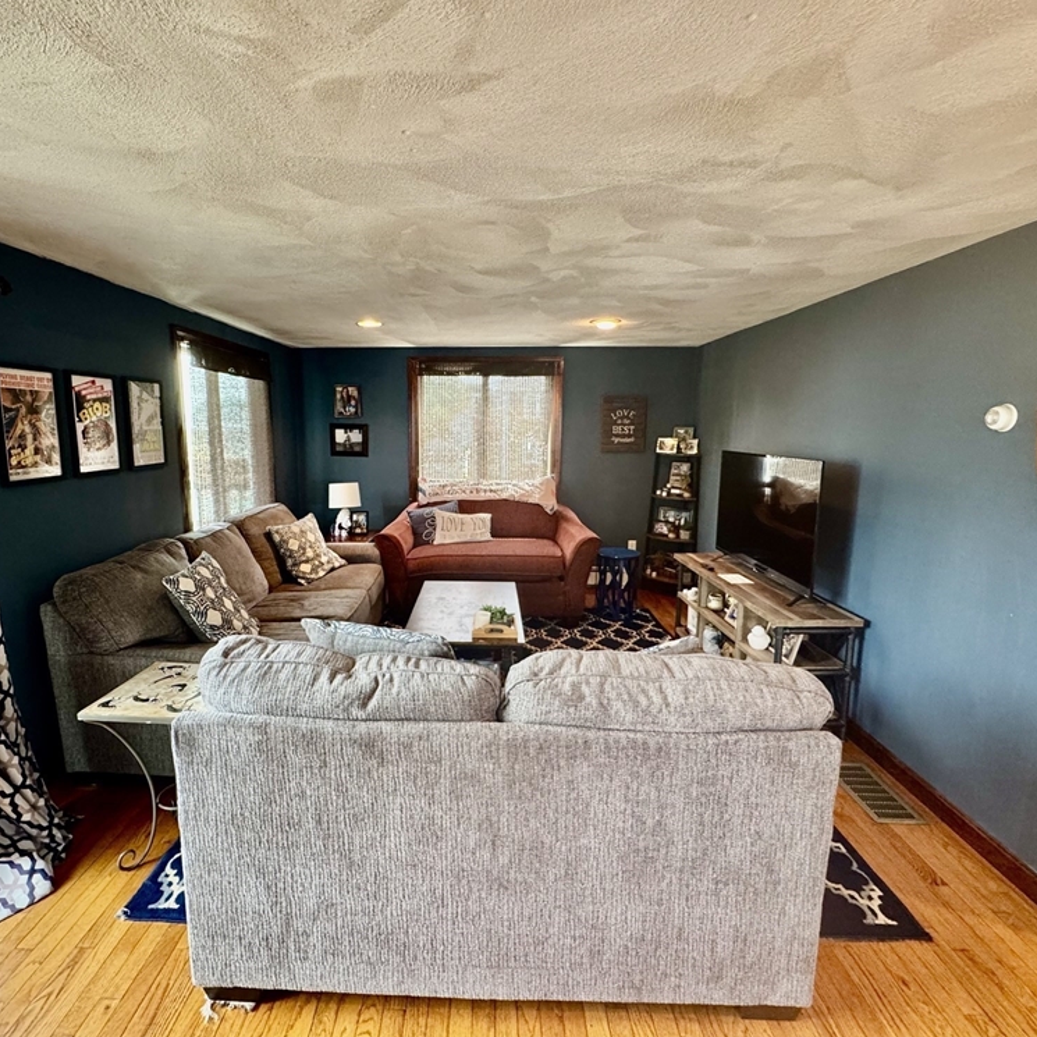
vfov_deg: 84.0
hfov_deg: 83.7
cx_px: 470
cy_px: 512
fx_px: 576
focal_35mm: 17
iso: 320
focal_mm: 2.22
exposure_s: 1/60
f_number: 2.2
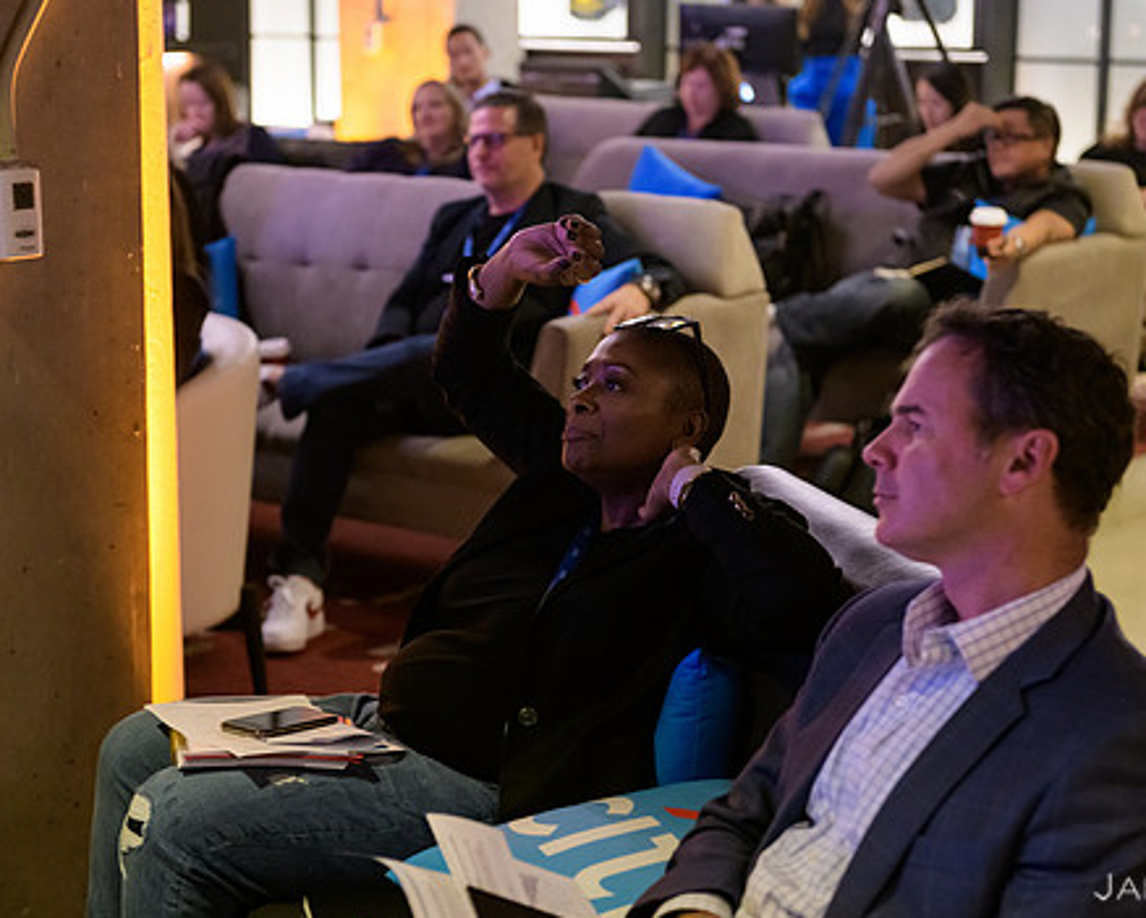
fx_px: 2613
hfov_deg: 24.7
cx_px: 586
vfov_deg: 19.9
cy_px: 451
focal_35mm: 77
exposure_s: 1/40
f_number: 3.2
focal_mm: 62
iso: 1250
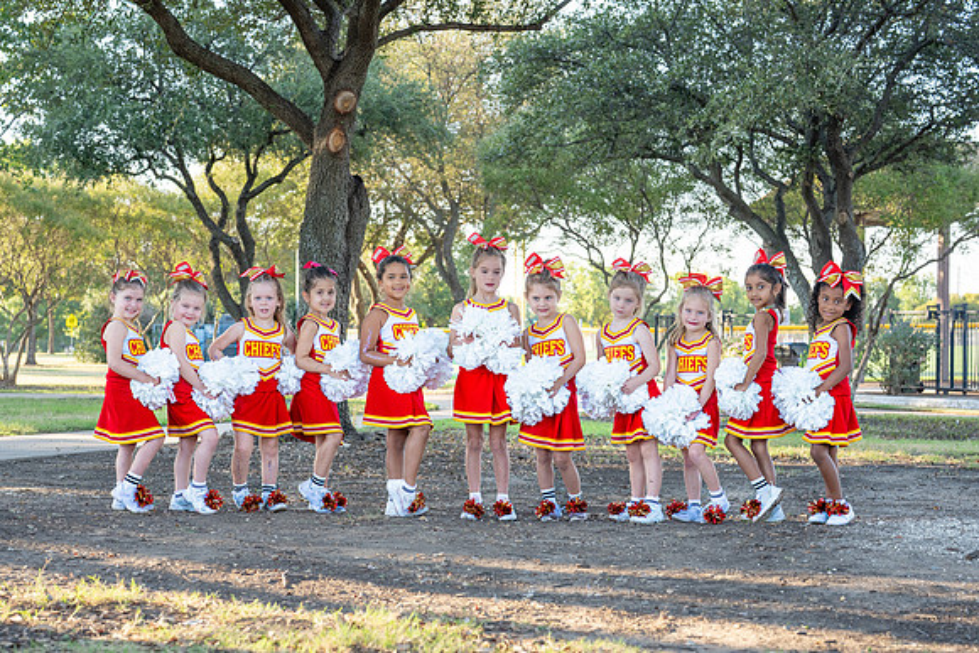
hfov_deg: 33.8
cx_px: 451
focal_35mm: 59
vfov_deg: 22.9
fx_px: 1610
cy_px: 376
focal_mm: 50
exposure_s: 1/320
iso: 320
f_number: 4
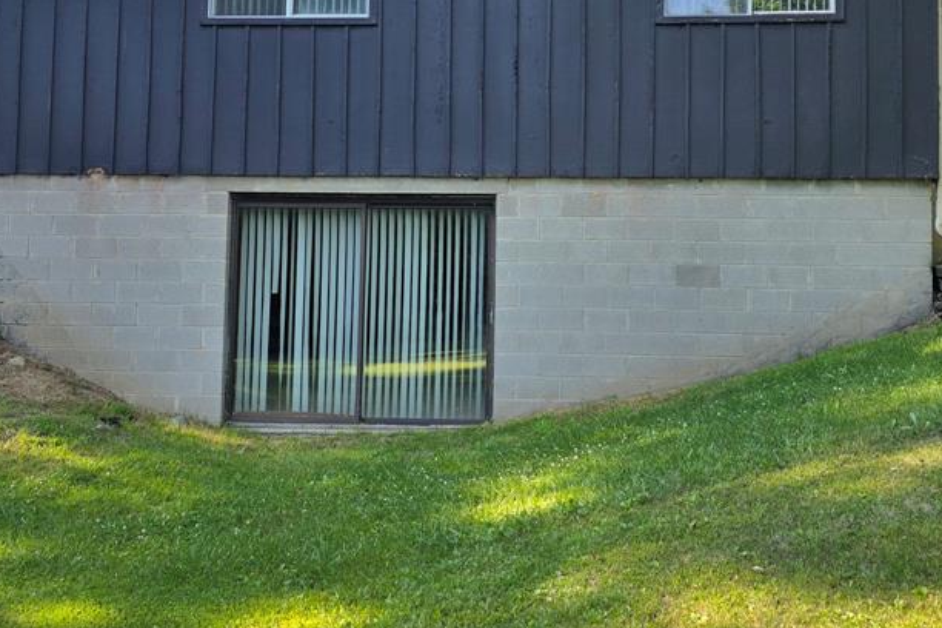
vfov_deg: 33.0
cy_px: 191
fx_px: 1047
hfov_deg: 48.1
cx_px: 582
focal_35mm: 40
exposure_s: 1/359
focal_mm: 6.3
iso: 32
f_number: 1.7
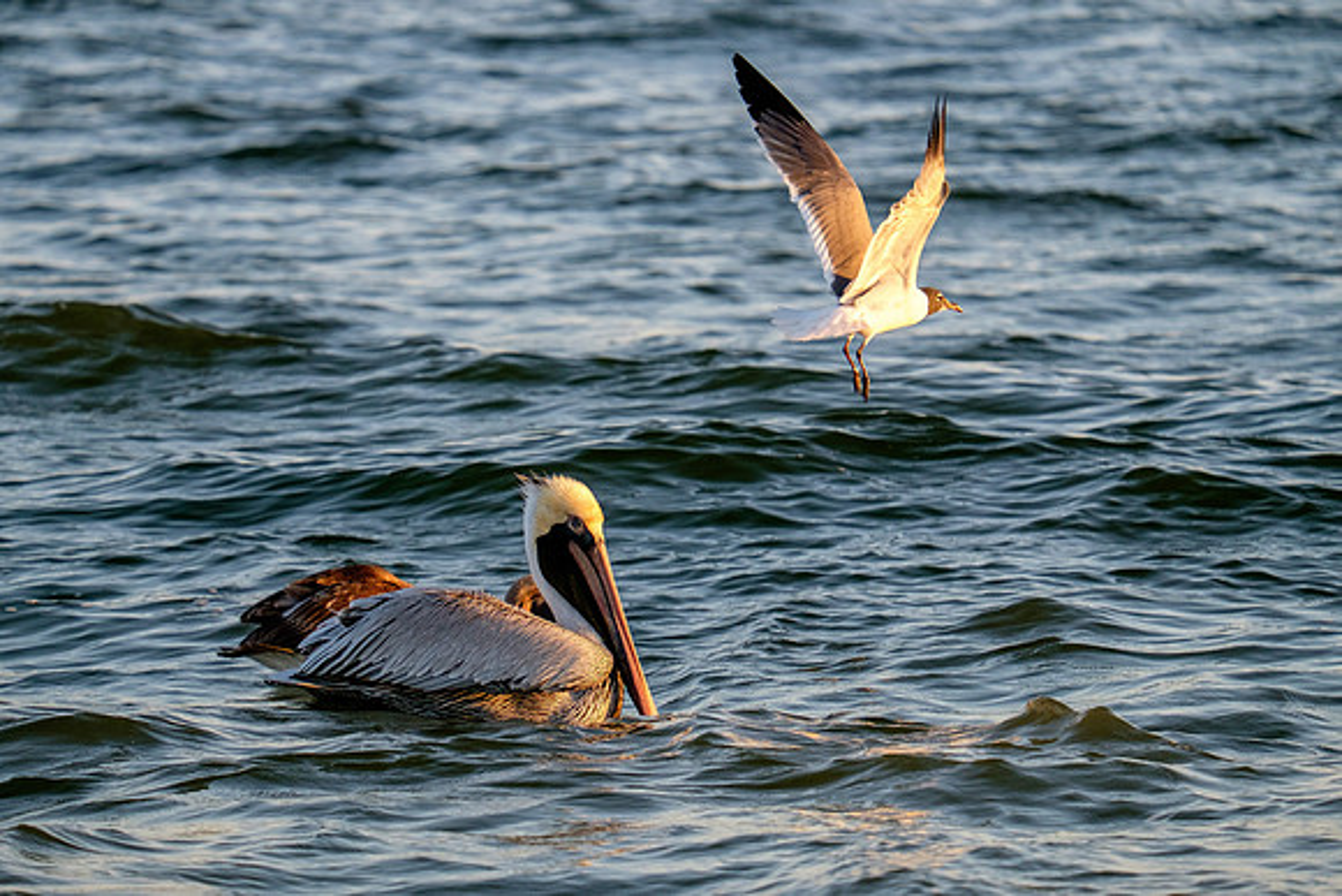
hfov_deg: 6.2
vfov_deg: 4.1
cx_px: 597
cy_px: 448
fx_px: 12414
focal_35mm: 333
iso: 800
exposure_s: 1/1000
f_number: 5.6
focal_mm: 200
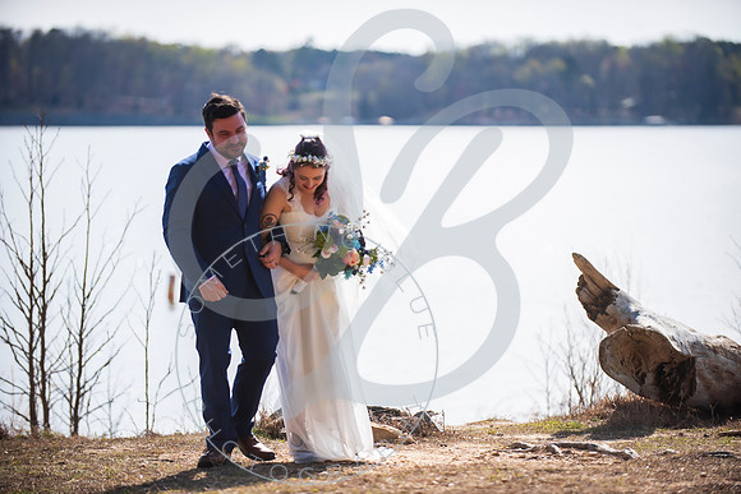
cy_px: 247
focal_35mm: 140
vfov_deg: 9.8
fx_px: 2882
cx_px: 370
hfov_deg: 14.7
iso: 100
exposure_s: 1/800
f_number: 2.8
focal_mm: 140
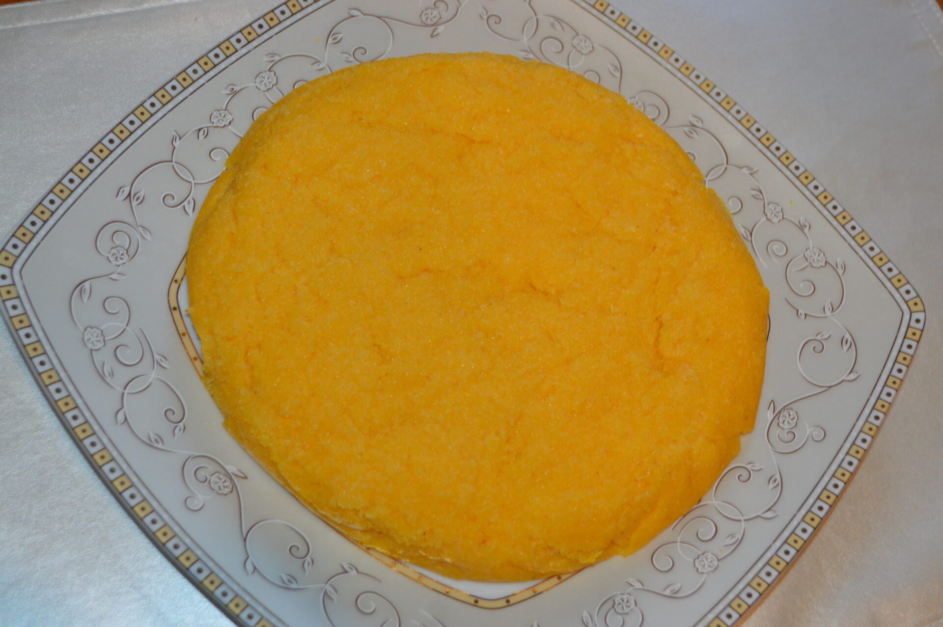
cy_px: 314
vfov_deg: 28.0
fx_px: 1256
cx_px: 472
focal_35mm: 48
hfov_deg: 41.1
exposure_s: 1/60
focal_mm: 32
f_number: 4.8
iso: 720
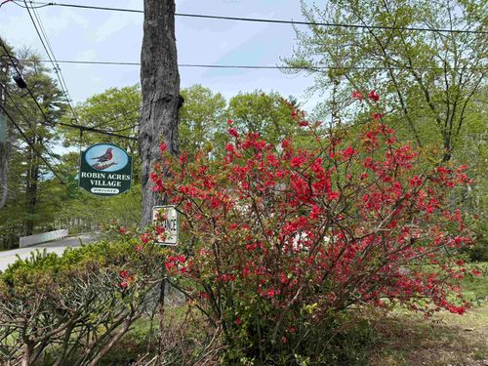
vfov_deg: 56.8
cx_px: 244
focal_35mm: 24
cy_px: 183
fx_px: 338
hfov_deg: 71.6
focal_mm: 6.76
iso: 100
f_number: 1.78
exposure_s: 1/3279
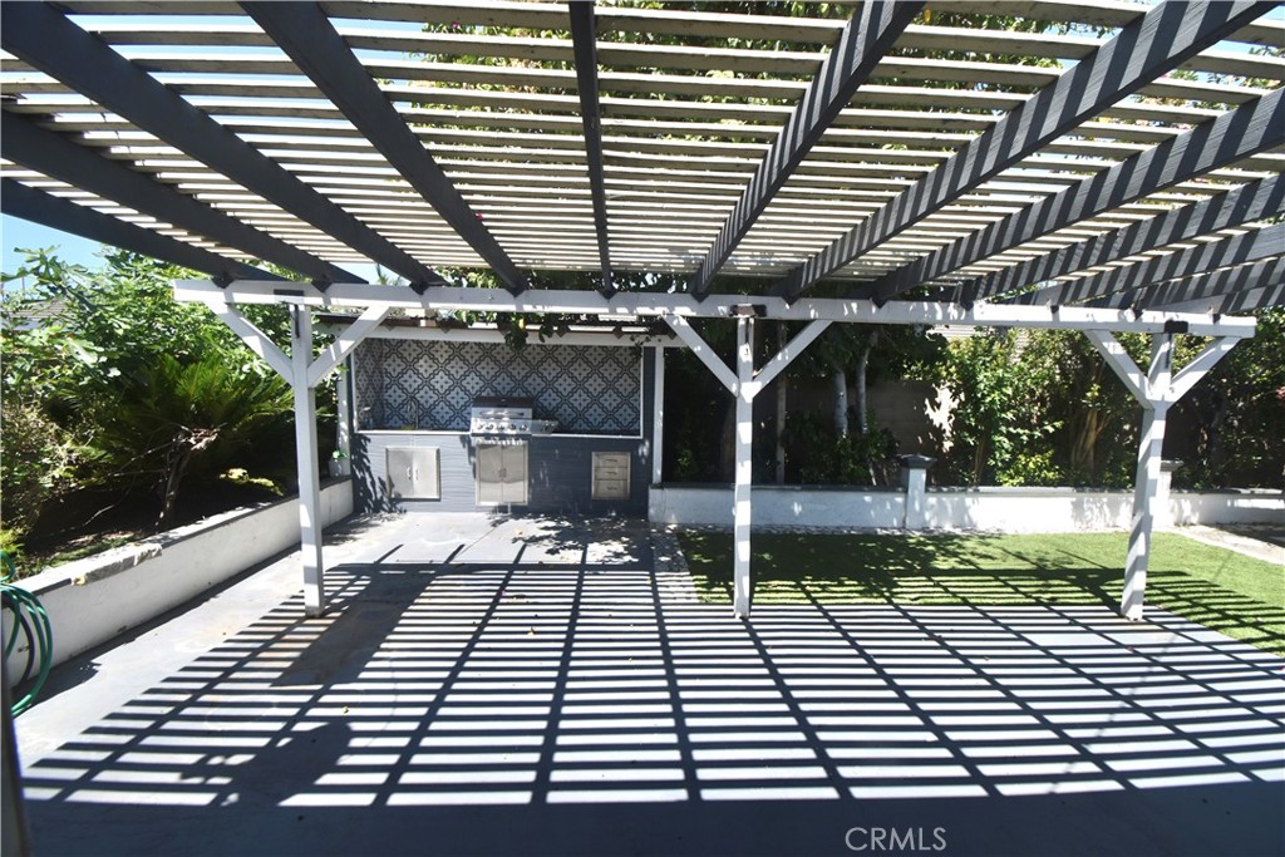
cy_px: 428
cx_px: 642
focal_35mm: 15
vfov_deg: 77.3
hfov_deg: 100.4
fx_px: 535
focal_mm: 10
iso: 200
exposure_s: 1/320
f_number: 9
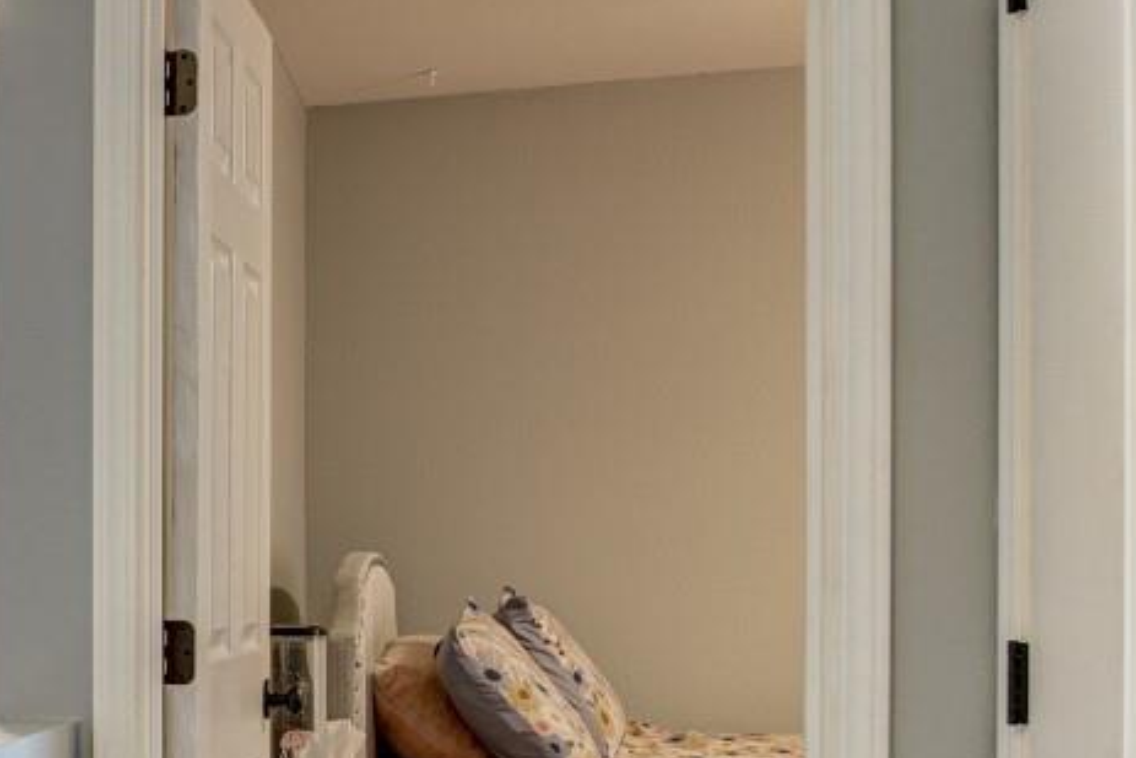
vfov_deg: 16.4
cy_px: 552
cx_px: -564
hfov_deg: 20.8
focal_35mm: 83
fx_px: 2620
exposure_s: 1/8
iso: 400
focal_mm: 24
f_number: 8
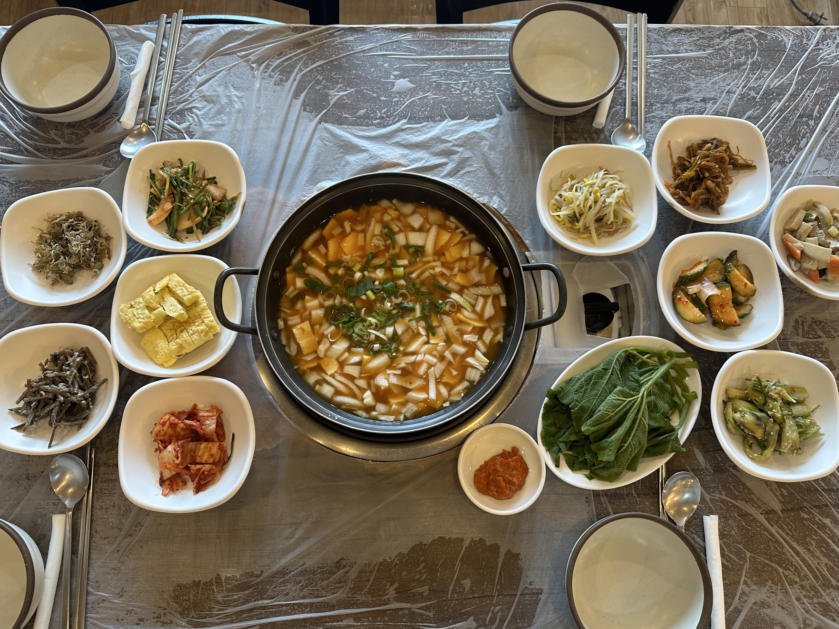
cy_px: 314
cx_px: 420
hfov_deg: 71.6
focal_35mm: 24
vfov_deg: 56.8
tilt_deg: -75.2
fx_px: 582
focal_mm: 6.86
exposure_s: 1/60
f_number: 1.78
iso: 125
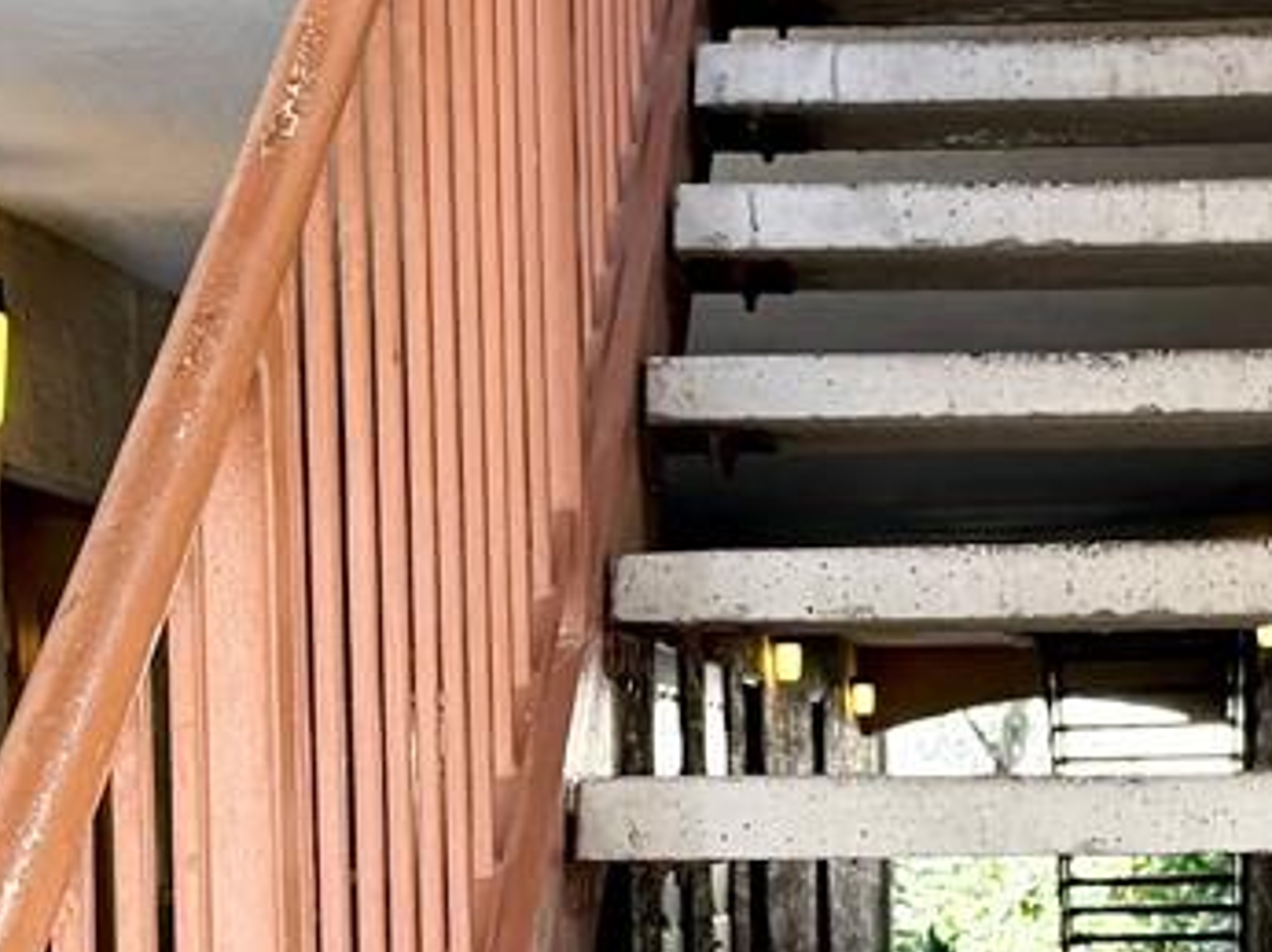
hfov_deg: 17.5
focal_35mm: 111
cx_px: 1092
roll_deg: +1.2
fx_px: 4076
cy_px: 937
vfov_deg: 13.2
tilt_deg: -1.3
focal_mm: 6.76
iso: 100
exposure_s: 1/243
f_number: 1.78
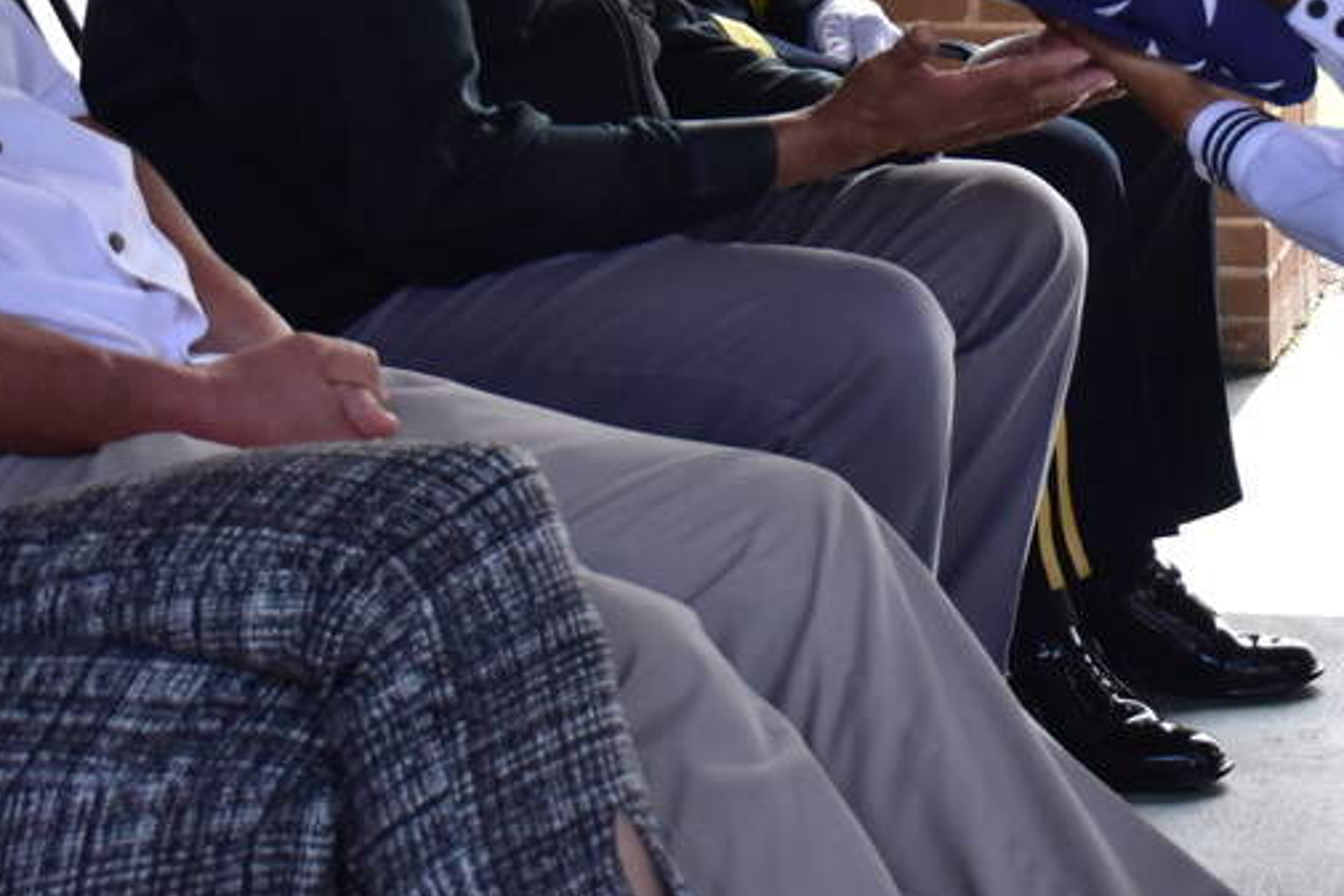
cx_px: 1110
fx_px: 3592
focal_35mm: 96
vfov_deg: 13.9
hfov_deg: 20.9
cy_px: -153
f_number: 4
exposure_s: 1/800
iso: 800
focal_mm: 27
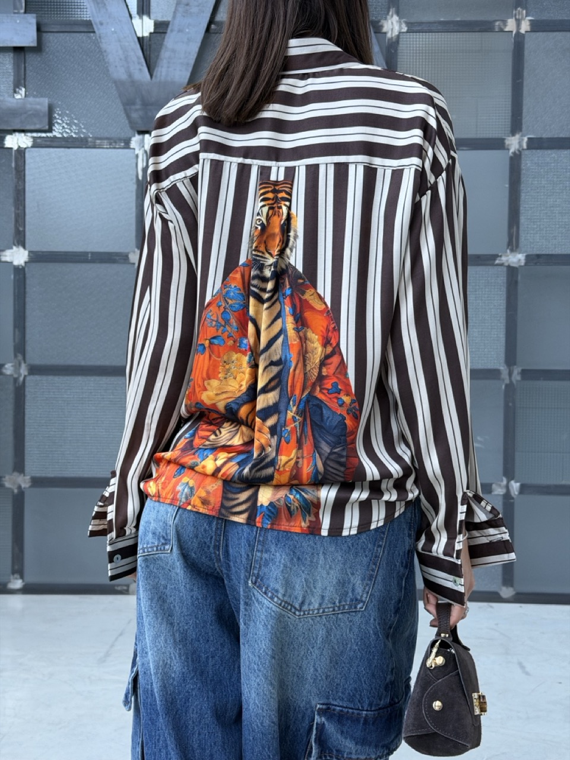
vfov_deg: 39.7
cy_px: 380
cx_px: 285
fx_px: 1054
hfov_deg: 30.3
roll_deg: -0.4
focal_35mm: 48
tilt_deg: -1.1
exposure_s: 1/60
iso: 200
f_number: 1.78
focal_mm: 6.76
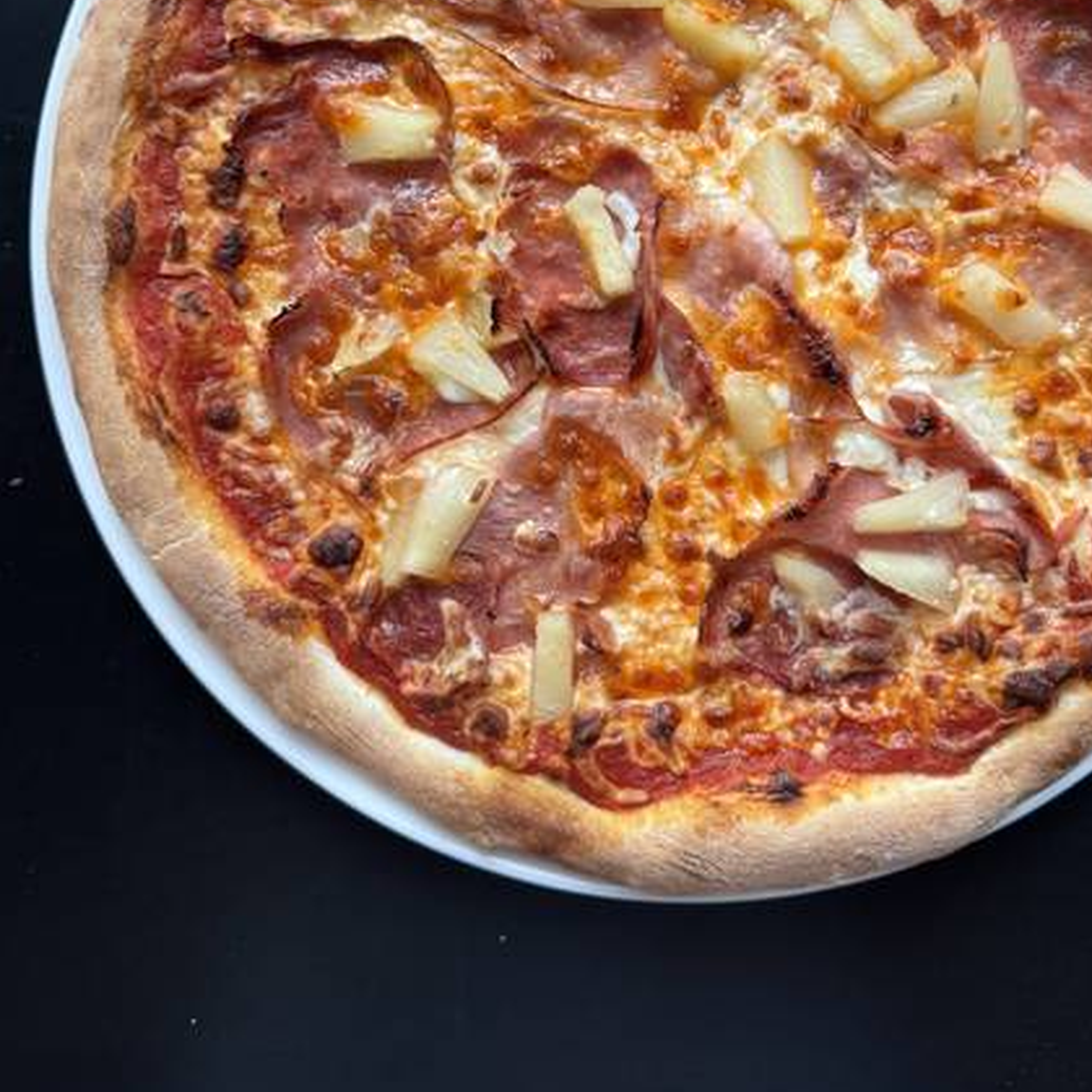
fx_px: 1321
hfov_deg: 44.6
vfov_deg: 44.0
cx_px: 671
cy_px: 329
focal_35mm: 37
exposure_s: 1/60
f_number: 1.78
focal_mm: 6.76
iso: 320
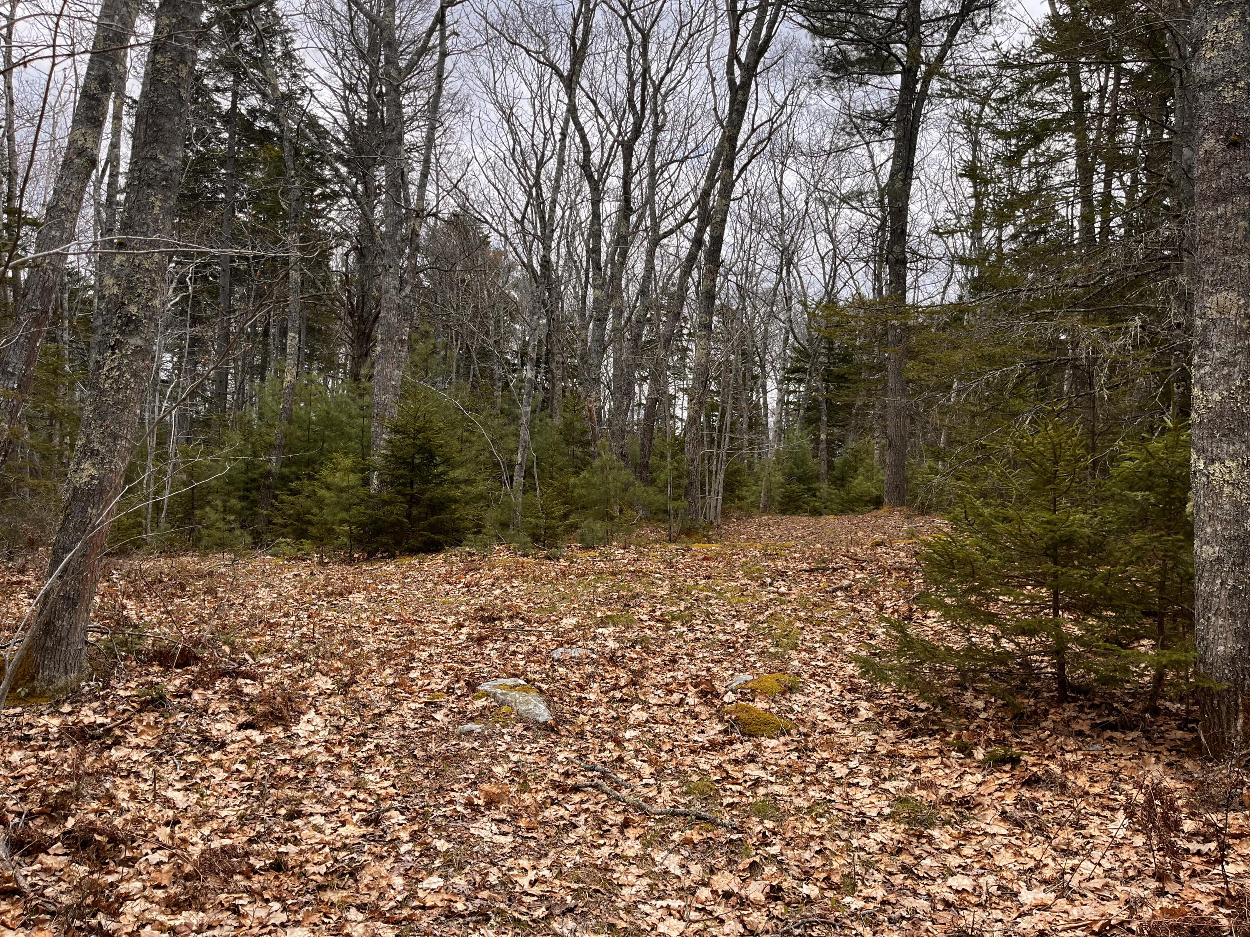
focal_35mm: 26
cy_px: 468
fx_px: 939
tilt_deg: +0.4
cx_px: 625
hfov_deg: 67.3
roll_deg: -3.7
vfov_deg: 53.1
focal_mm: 5.1
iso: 50
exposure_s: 1/727
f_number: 1.6
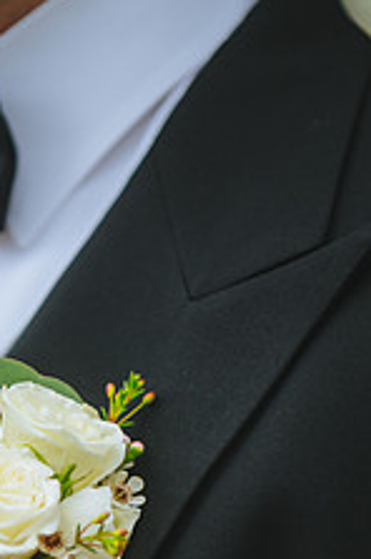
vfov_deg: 14.4
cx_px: 46
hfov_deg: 9.7
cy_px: 534
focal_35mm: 141
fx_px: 2186
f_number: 2.8
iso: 250
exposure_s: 1/250
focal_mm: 70
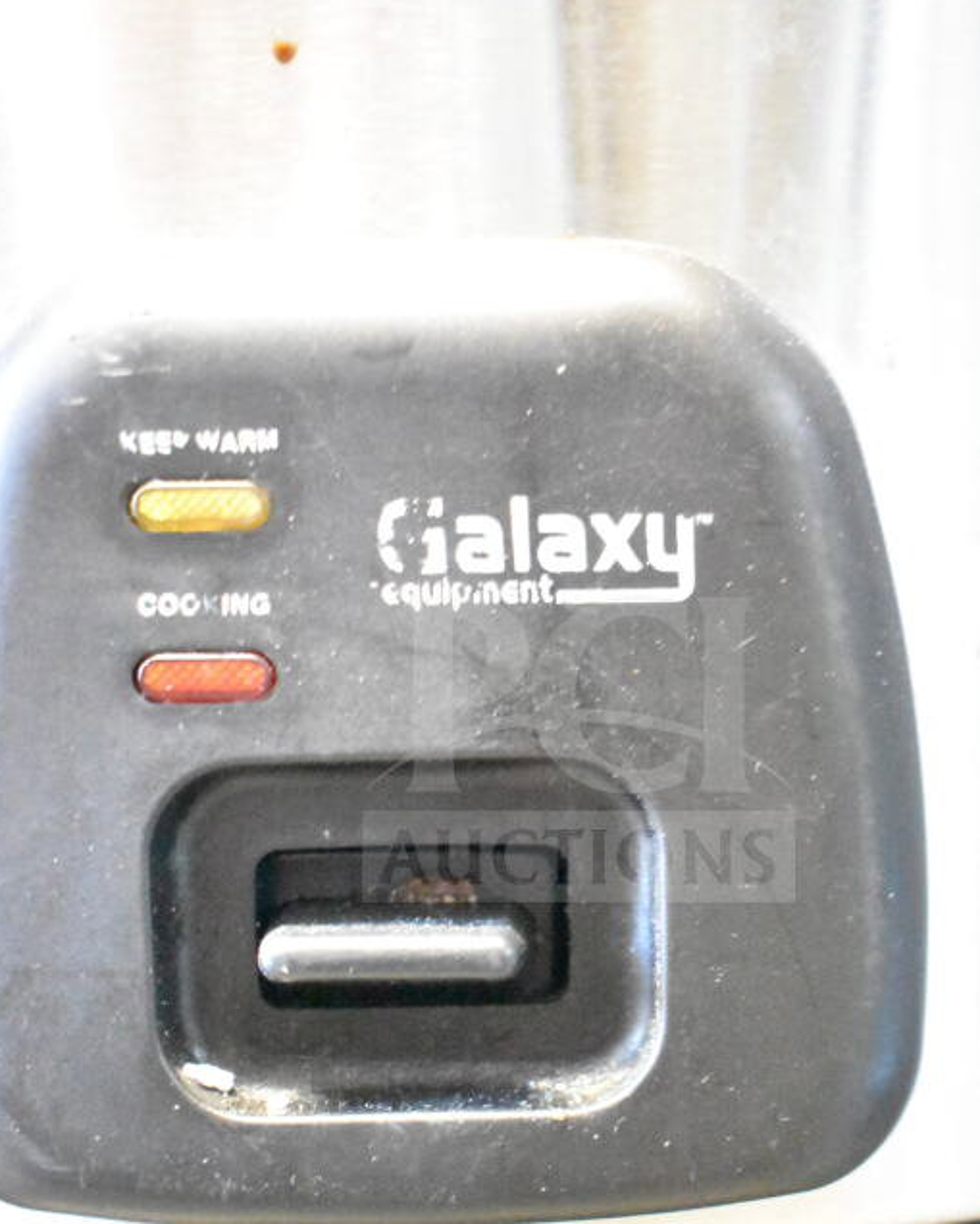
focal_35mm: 59
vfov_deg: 32.0
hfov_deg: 25.9
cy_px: 749
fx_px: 2127
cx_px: 578
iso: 25600
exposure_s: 1/30
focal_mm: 29
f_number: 4.2
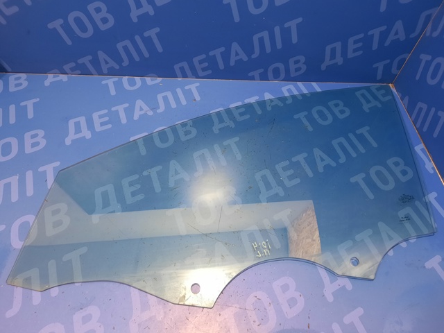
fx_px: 321
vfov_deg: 54.9
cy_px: 166
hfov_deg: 69.4
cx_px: 222
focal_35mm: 25
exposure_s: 1/30
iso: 250
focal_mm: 4.6
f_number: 2
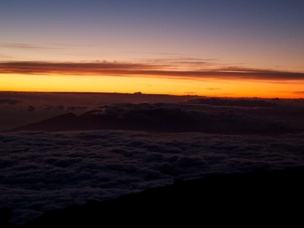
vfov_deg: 19.4
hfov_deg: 25.7
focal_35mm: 76
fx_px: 667
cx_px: 152
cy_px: 114
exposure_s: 1/17.3
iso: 400
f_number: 4
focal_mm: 16.3
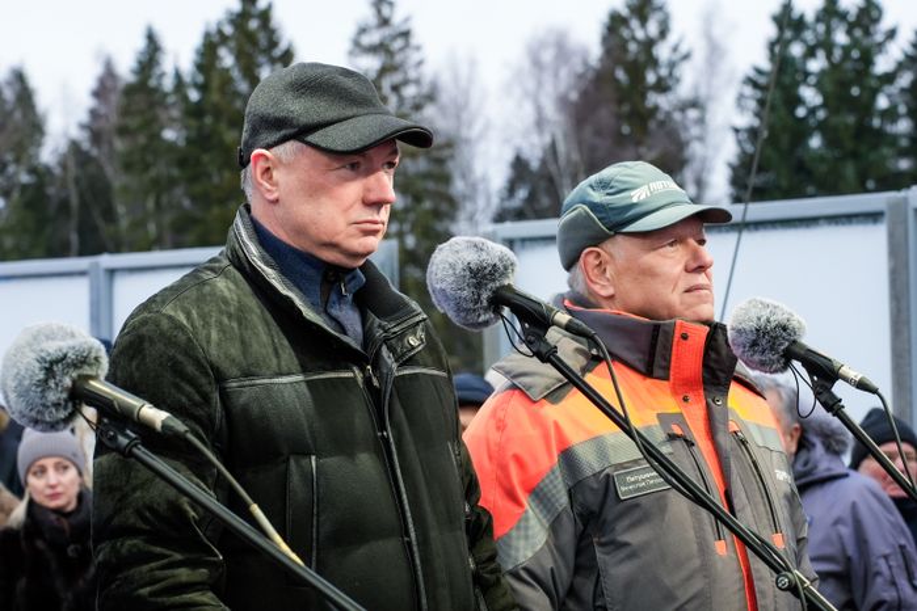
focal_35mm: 112
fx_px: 2853
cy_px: 306
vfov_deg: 12.2
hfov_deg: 18.3
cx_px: 458
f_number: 5.6
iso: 800
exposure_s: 1/200
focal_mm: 75
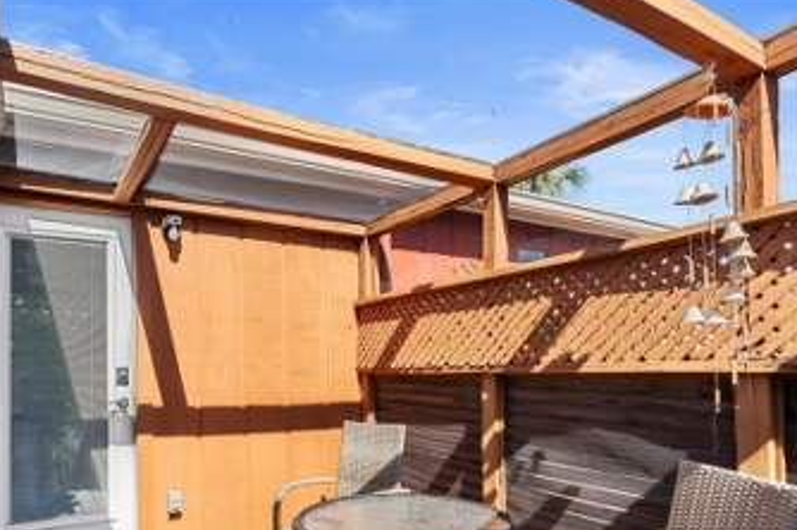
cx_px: 301
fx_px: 509
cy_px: 366
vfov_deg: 53.6
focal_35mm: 23
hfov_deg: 74.9
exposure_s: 1/100
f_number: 9
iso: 400
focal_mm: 16
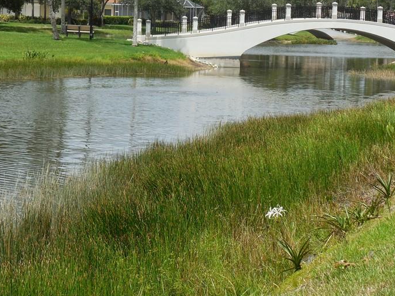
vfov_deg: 10.5
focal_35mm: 141
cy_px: 84
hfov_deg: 14.0
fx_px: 1609
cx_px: 207
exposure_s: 1/800
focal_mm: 16.8
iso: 125
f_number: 4.7
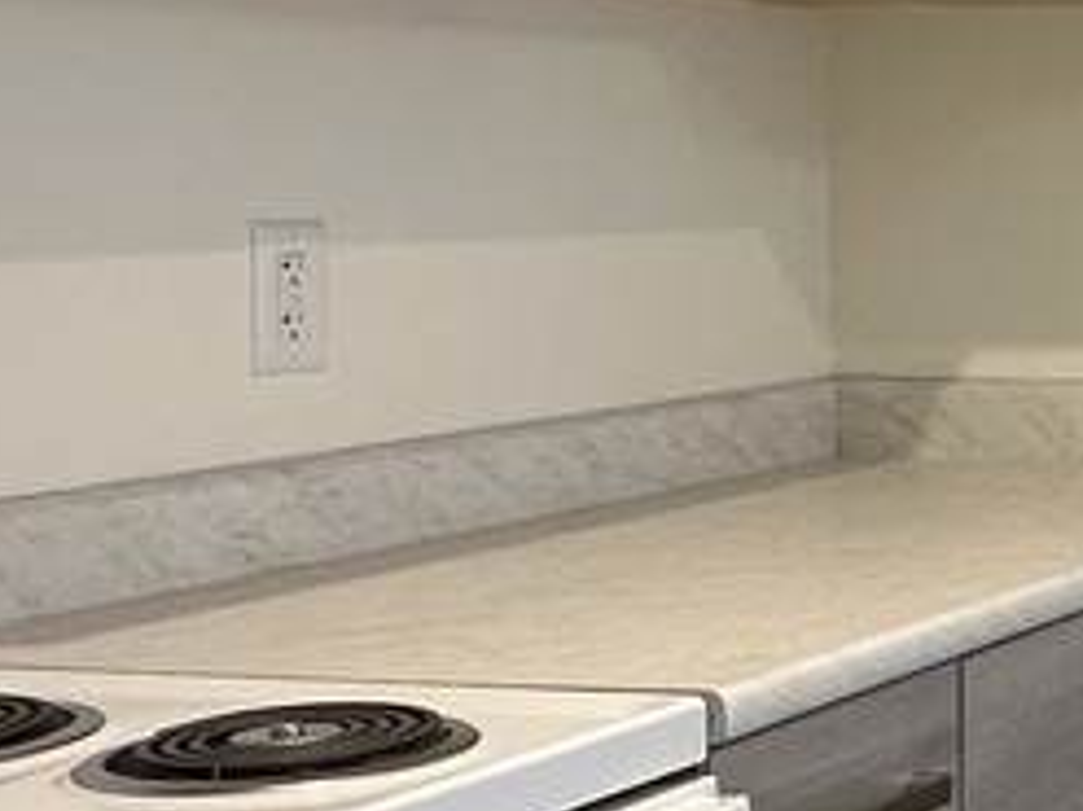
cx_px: 1789
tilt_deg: -3.1
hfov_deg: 18.8
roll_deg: +0.1
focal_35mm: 87
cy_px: 263
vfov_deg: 16.9
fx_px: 2721
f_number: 2.2
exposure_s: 1/60
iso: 160
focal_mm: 2.22
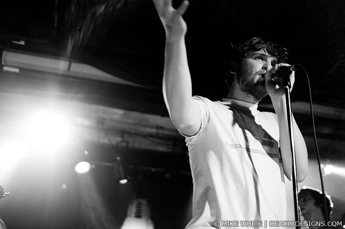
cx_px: 172
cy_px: 114
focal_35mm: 45
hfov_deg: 43.7
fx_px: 431
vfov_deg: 29.8
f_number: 1.6
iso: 800
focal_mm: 30
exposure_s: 1/60
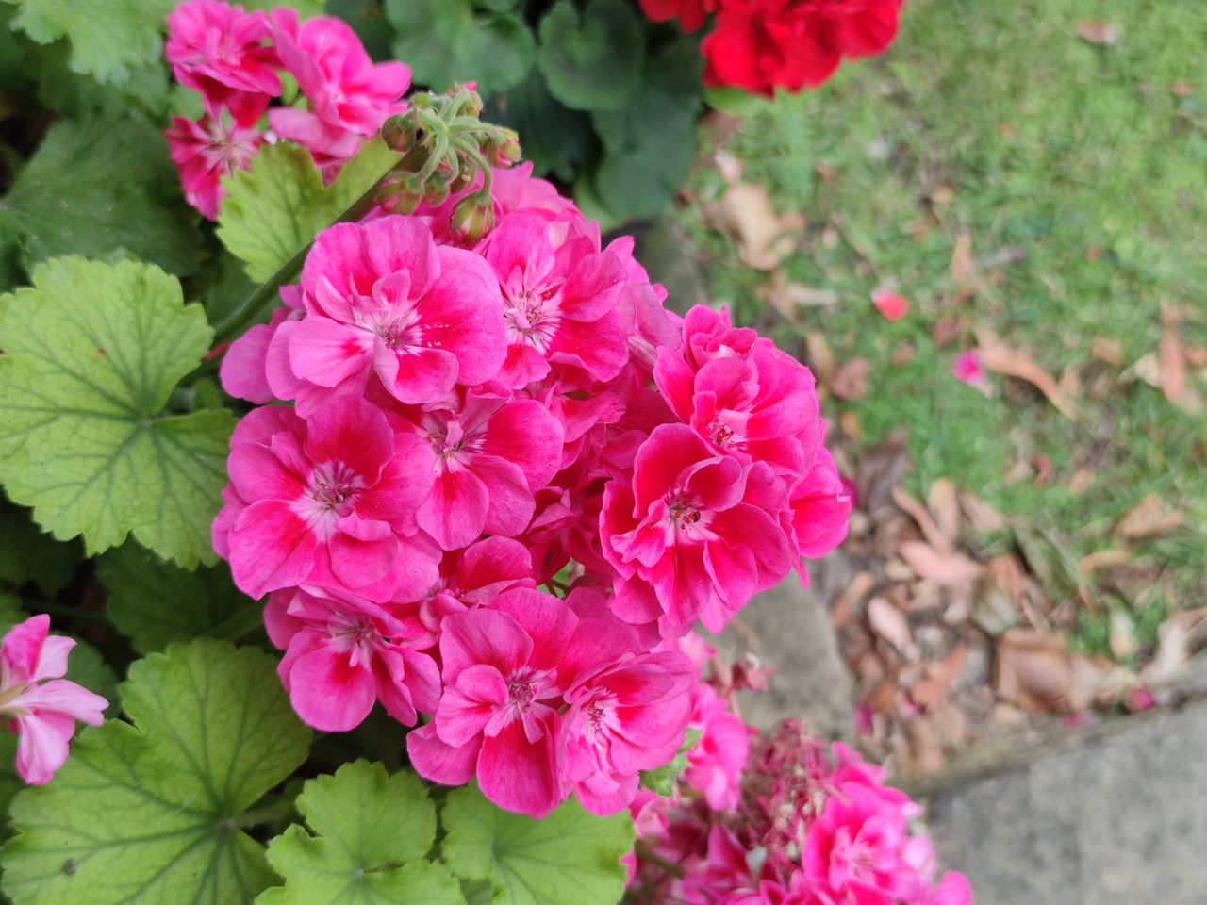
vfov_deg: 30.3
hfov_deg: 39.7
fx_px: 1674
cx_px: 604
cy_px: 452
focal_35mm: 48
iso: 50
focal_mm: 6.72
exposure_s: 1/188
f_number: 1.69
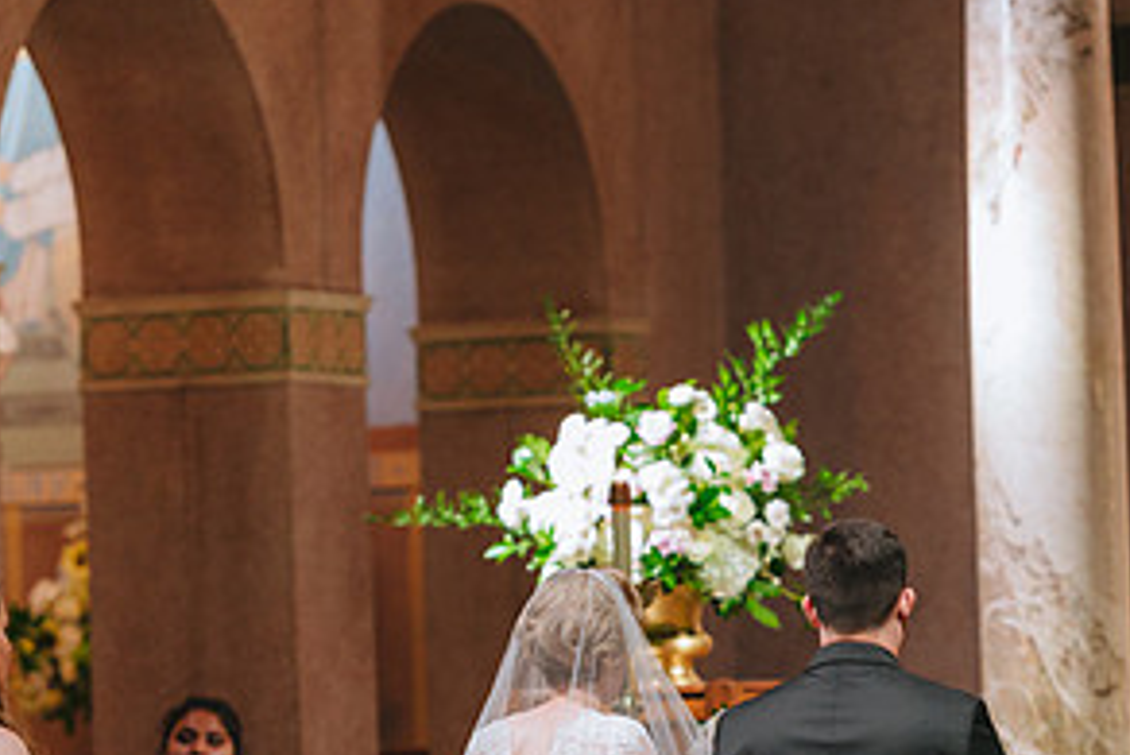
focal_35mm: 258
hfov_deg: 8.0
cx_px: 844
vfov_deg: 5.3
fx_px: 8102
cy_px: 726
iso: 1600
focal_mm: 130
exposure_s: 1/160
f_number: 2.8
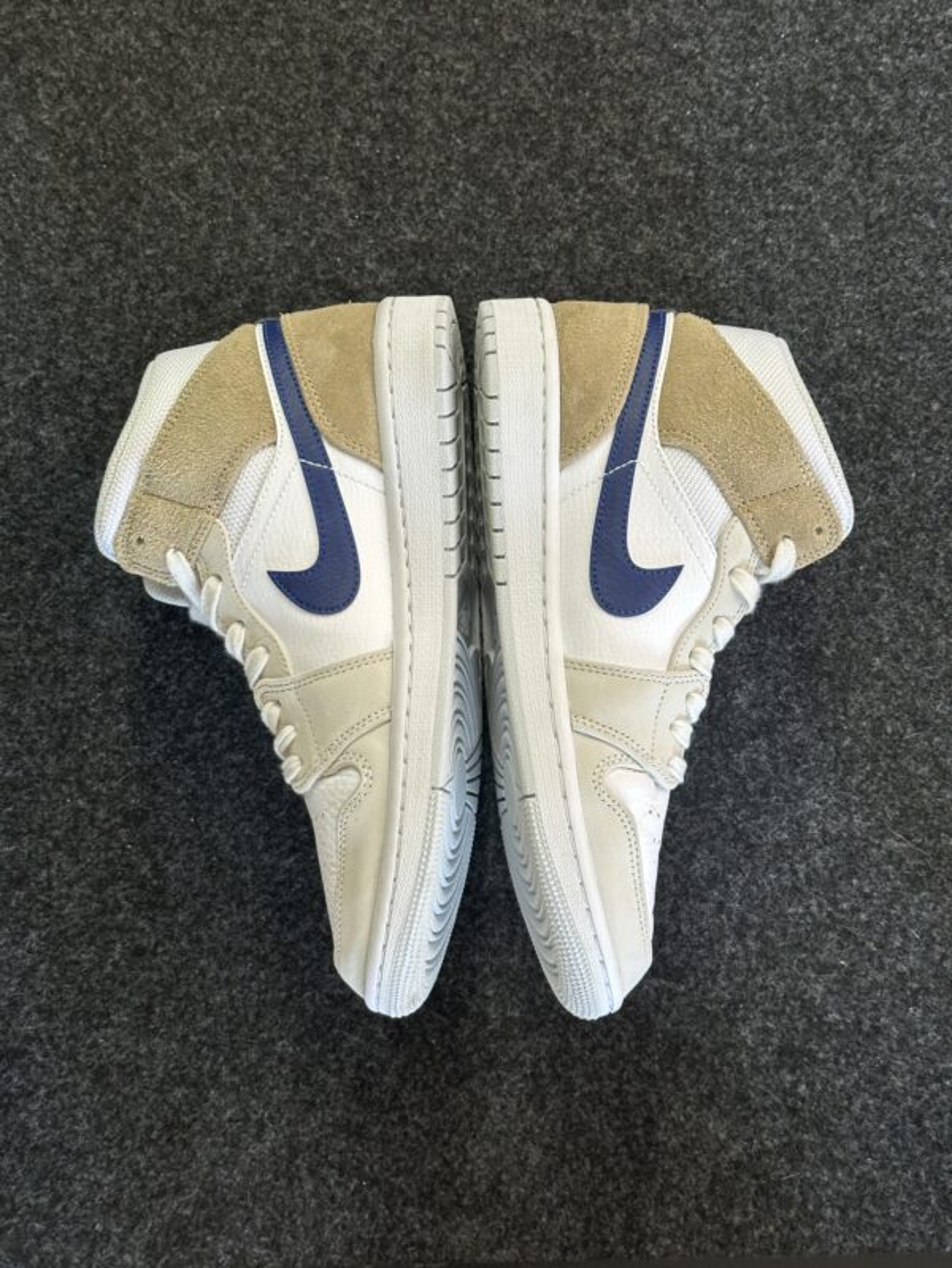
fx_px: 1759
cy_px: 634
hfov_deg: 30.3
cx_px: 476
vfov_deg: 39.6
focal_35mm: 48
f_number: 1.78
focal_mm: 6.86
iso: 100
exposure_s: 1/50
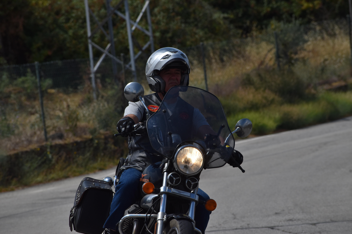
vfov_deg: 5.4
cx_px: 176
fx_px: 2493
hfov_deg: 8.1
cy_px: 117
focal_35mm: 255
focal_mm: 170
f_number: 9
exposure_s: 1/2000
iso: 200
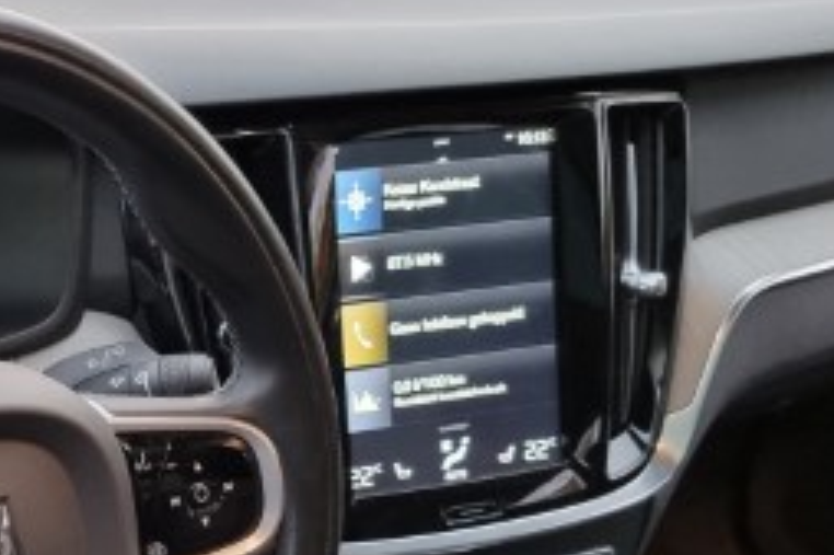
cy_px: 427
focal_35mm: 63
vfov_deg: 21.3
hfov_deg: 28.5
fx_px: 1459
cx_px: -121
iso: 400
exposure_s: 1/40
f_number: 1.8
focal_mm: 6.7
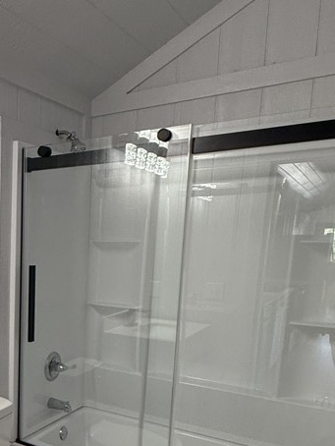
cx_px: -18
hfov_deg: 34.4
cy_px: 322
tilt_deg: -9.7
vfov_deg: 48.6
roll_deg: -0.5
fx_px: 477
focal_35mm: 37
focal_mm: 2.22
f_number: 2.2
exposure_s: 1/120
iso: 250
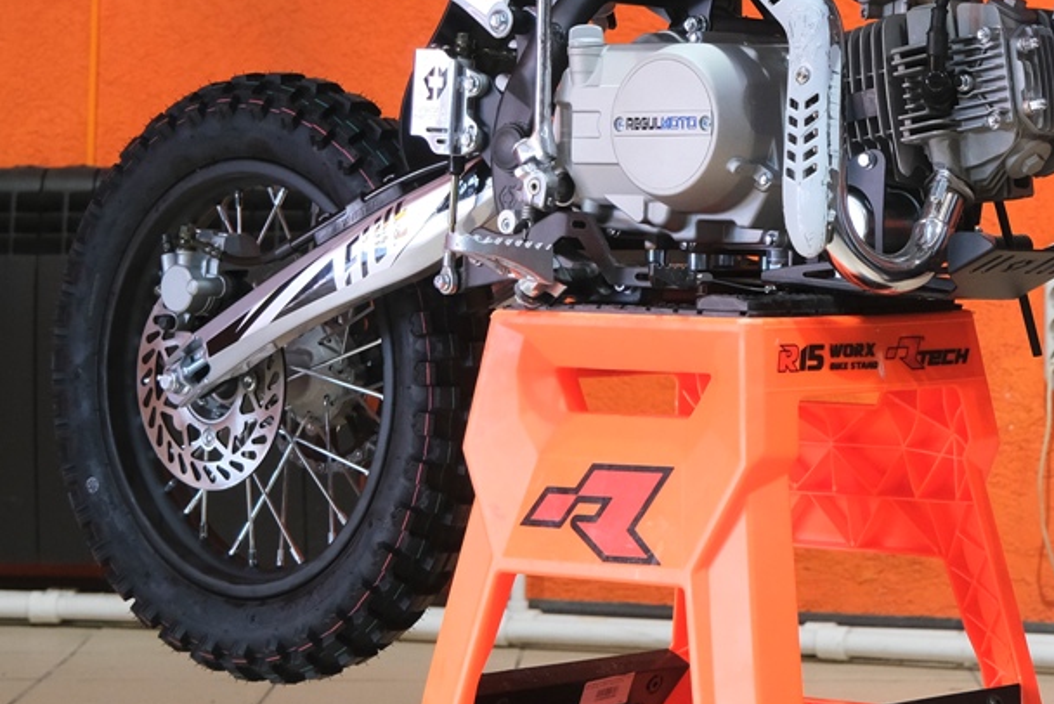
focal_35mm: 121
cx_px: 901
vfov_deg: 11.2
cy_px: -68
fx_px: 3544
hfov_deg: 16.7
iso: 1250
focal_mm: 30.8
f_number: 4
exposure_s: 1/100
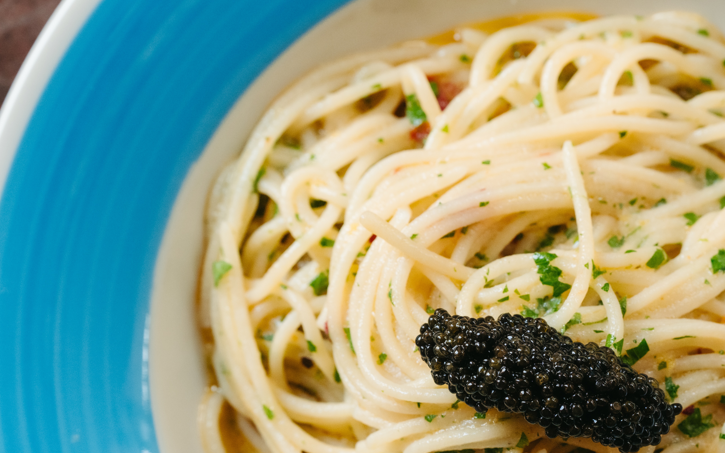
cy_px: 373
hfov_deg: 8.5
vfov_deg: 5.3
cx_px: 556
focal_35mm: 246
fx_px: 4861
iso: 1600
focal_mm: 150
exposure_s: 1/125
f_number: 8
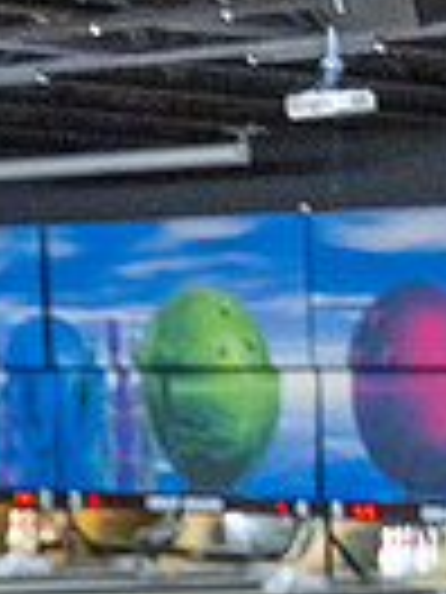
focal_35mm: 229
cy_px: 950
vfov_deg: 8.4
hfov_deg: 6.5
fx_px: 3934
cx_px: -63
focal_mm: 70
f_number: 2.8
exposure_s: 1/800
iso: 4000
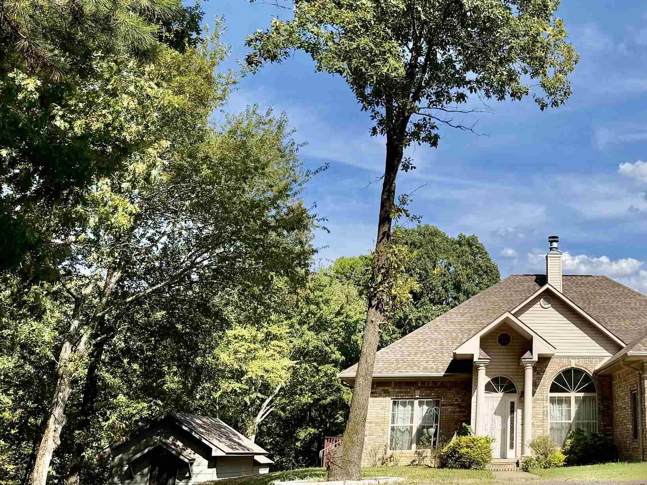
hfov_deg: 39.1
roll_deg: +1.2
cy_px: 125
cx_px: 580
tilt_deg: +19.6
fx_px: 841
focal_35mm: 45
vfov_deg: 31.6
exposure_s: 1/4975
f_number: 1.78
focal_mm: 6.76
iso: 80
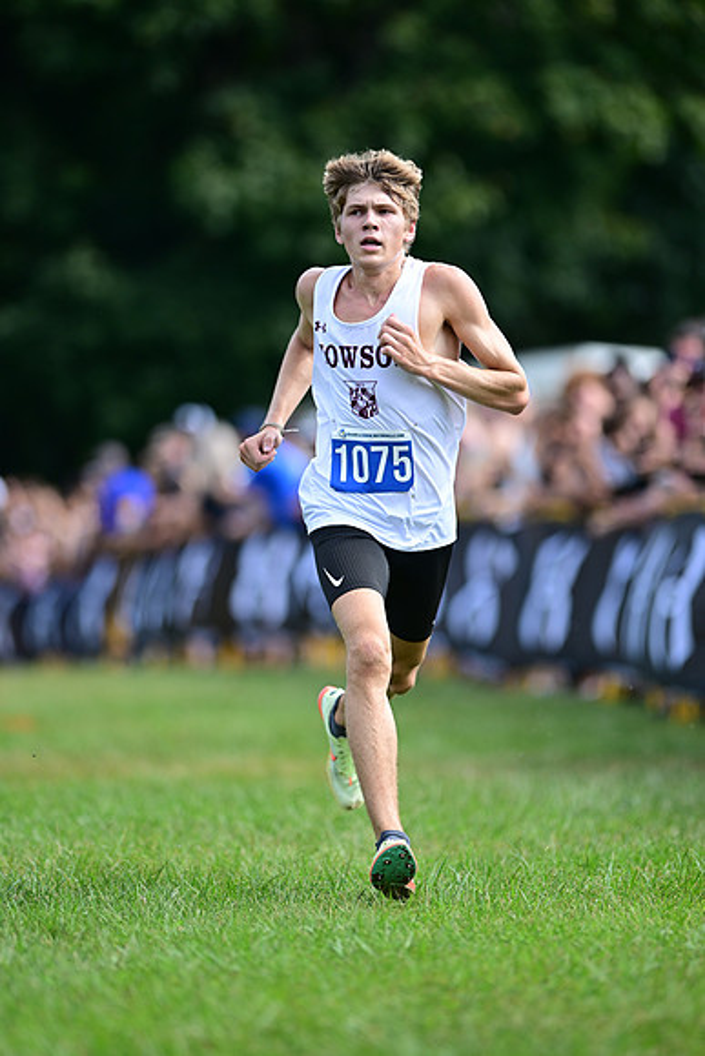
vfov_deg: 6.9
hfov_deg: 4.6
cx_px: 352
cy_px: 528
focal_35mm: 300
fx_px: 8807
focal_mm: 300
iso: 360
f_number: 2.8
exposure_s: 1/2000
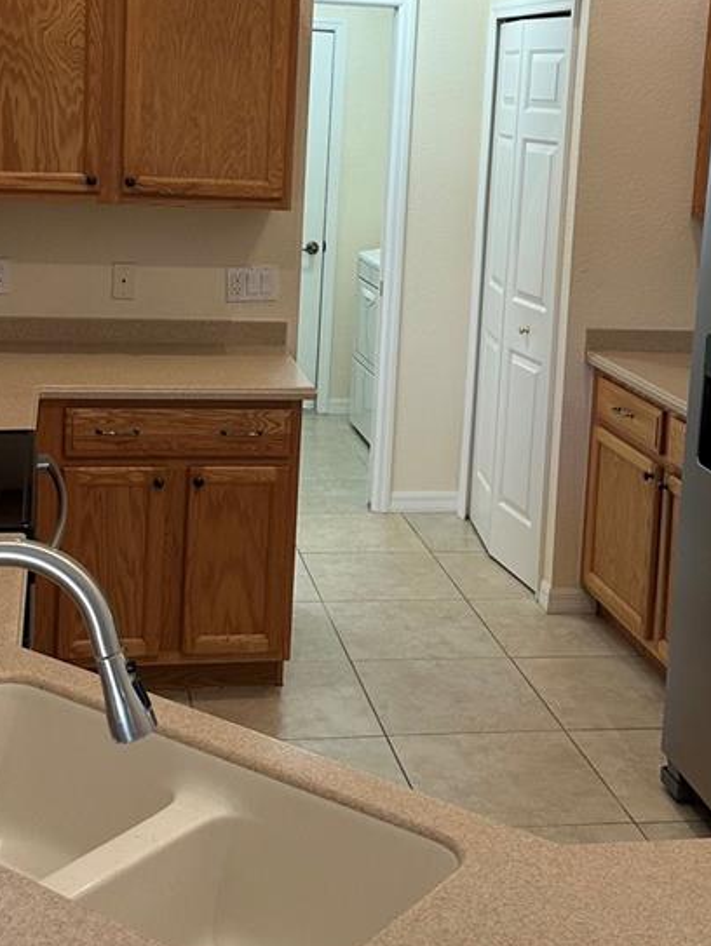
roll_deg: -3.6
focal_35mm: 53
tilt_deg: -7.1
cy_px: 254
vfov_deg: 35.5
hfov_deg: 27.6
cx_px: 356
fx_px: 1450
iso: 125
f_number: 1.78
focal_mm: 6.86
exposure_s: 1/60
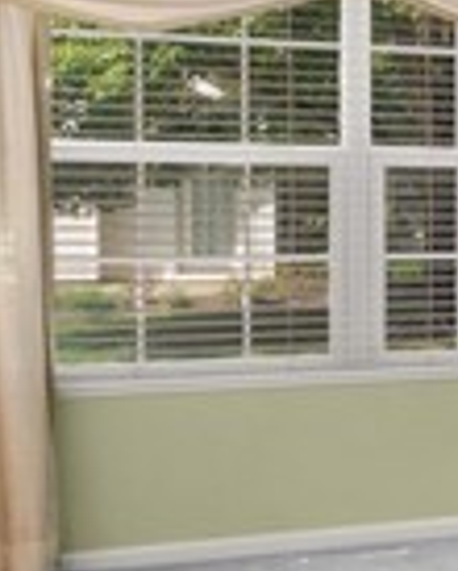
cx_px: 1638
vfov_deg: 18.4
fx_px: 1758
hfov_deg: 9.1
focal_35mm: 104
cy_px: 219
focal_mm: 14
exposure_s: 1/60
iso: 200
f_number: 9
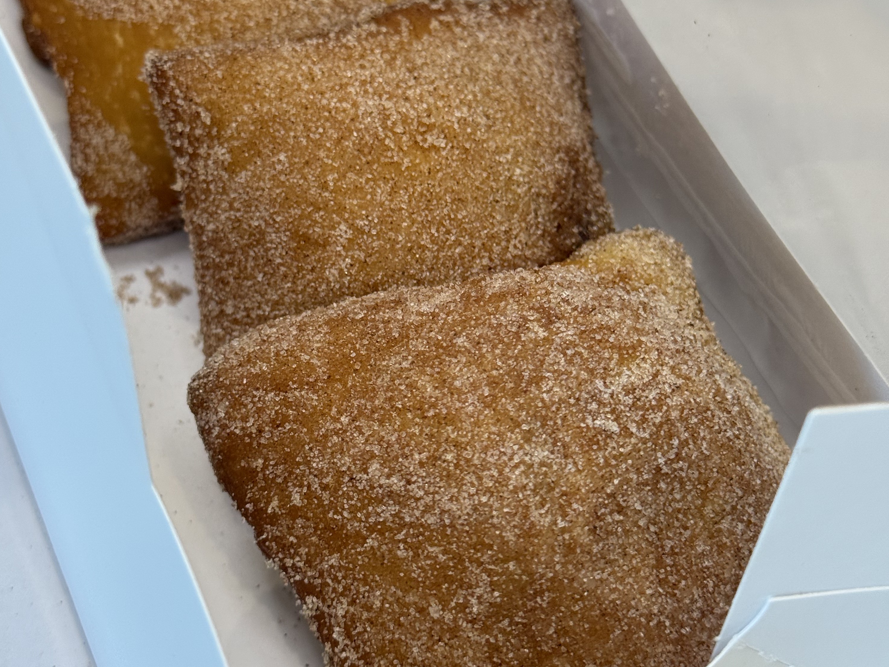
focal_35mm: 65
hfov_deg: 29.8
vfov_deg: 22.6
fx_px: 1669
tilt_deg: -48.5
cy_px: 275
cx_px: 439
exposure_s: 1/120
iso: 100
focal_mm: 6.76
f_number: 1.78
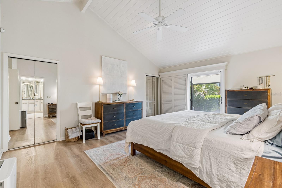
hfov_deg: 100.4
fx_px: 117
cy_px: 94
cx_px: 141
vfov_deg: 77.3
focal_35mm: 15
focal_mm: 10
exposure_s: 1/4
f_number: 7.1
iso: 100
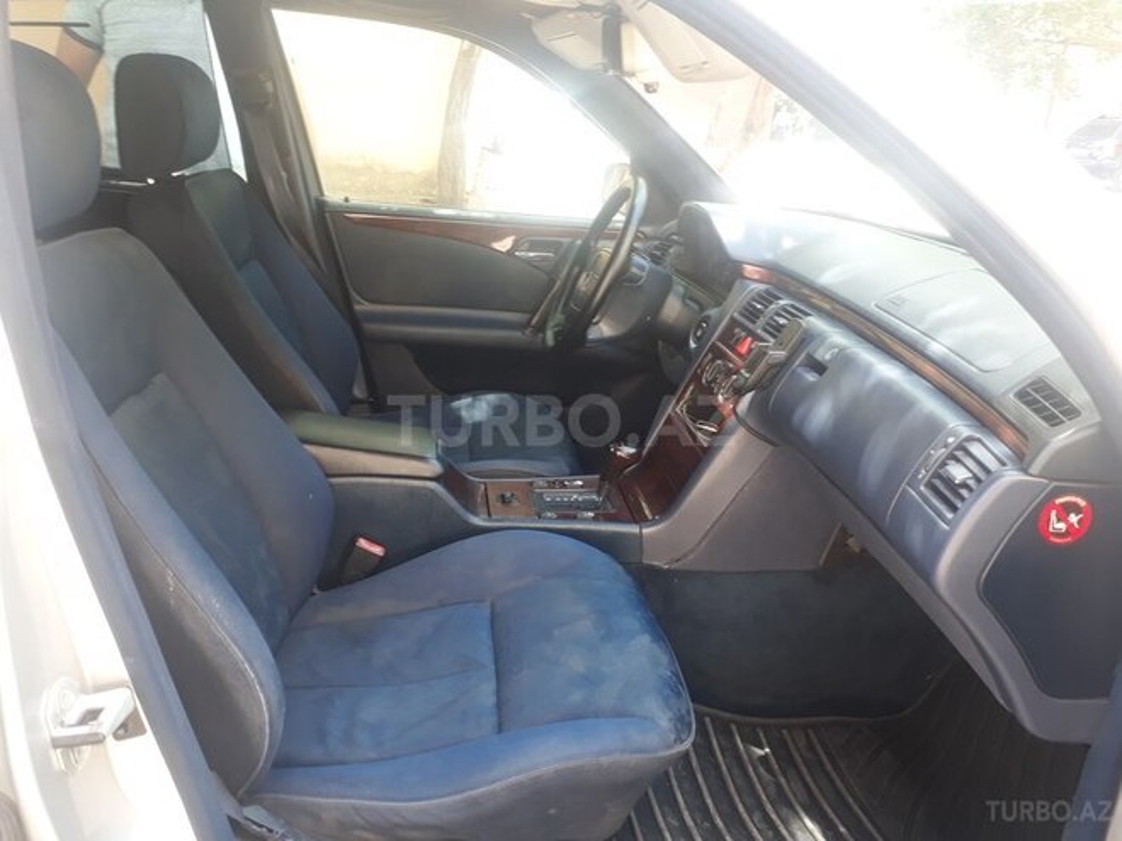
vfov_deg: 51.4
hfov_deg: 65.3
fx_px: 875
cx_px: 561
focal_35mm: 27
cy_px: 420
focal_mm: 3.6
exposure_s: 1/33
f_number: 1.9
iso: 50
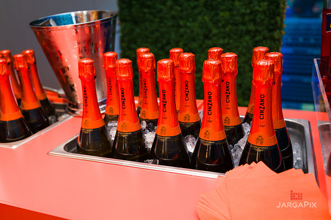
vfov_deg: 38.3
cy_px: 111
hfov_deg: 55.2
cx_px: 168
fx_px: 317
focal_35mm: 34
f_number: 3.2
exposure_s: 1/160
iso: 640
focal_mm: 32.5
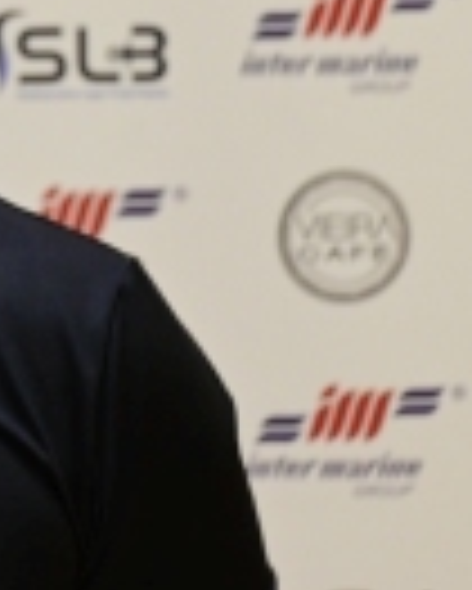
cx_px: -315
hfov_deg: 4.0
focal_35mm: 386
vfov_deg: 5.0
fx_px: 6732
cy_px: -5
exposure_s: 1/1250
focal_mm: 135
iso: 3200
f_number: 2.8
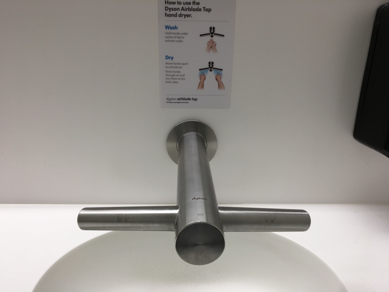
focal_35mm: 29
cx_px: 194
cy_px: 146
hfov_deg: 61.7
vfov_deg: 48.2
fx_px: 326
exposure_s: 1/60
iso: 25
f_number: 2.2
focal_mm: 4.15
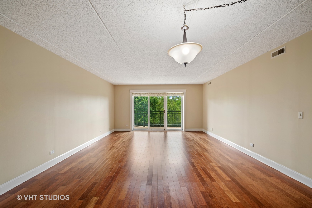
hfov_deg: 100.4
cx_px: 156
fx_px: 130
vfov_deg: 77.2
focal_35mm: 15
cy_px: 104
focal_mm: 10
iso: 100
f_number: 11
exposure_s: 1/1.67
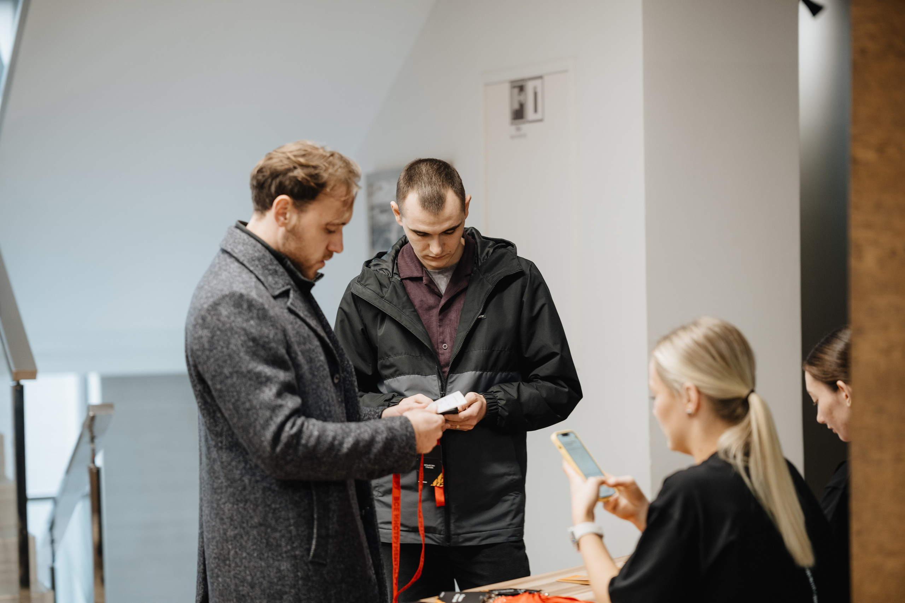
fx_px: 2137
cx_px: 452
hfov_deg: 23.9
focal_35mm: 85
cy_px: 302
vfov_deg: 16.1
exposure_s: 1/100
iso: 800
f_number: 2
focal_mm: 85
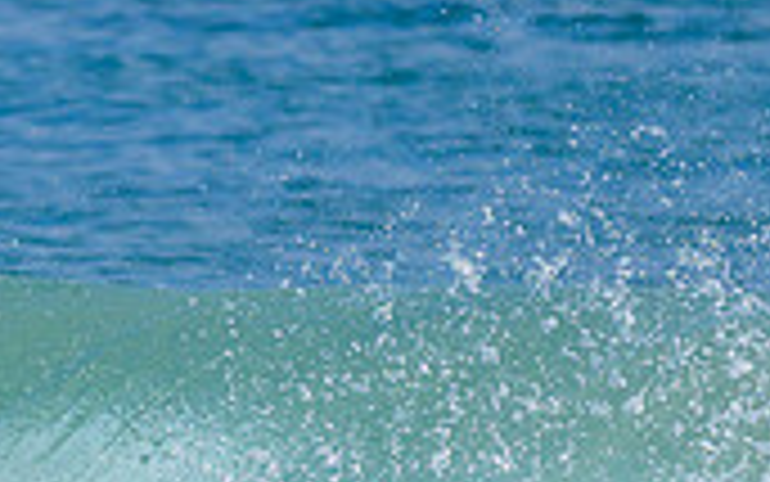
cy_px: 511
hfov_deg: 0.6
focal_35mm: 3803
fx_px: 79832
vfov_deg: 0.3
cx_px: 391
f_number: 6.3
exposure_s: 1/2000
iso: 250
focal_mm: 800
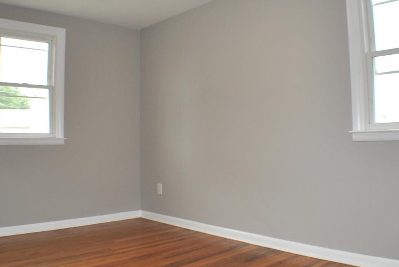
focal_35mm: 43
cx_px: 193
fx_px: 477
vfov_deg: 31.3
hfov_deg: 45.4
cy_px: 123
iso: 200
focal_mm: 20
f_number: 3.8
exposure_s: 1/60
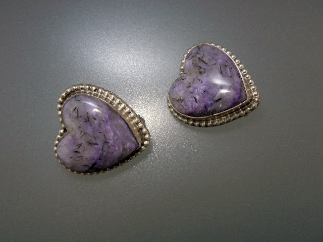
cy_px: 121
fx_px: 364
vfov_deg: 36.8
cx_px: 162
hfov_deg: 47.9
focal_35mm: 39
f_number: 7.4
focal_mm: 7.1
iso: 391
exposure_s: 1/30
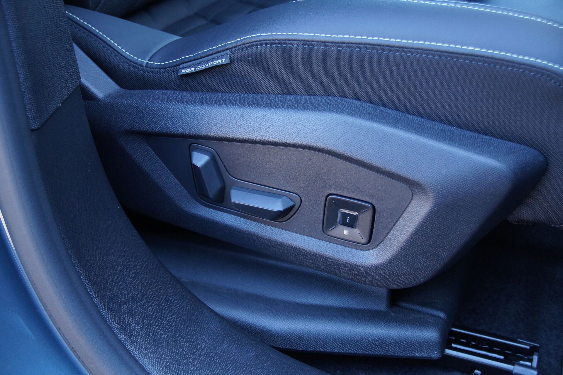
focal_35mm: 52
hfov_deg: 37.9
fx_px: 821
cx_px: 282
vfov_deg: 25.7
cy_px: 188
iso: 640
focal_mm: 35
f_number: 4.5
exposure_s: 1/60
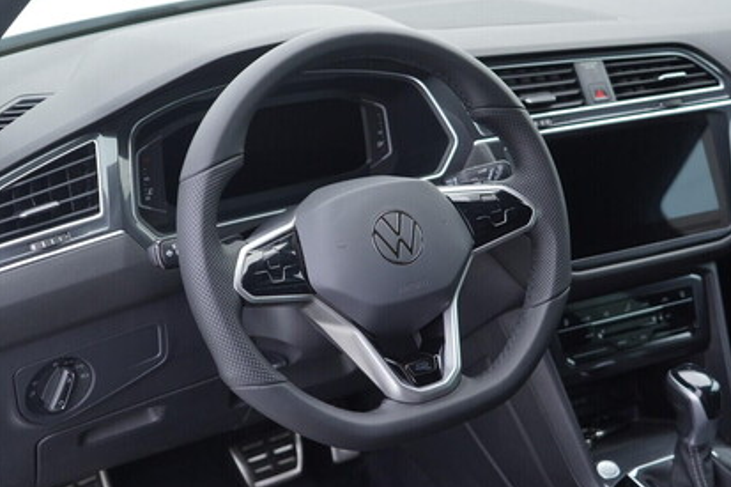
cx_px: 340
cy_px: 252
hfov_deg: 41.1
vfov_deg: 28.0
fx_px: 974
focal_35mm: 48
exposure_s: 1/40
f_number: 2.8
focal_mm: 24
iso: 200
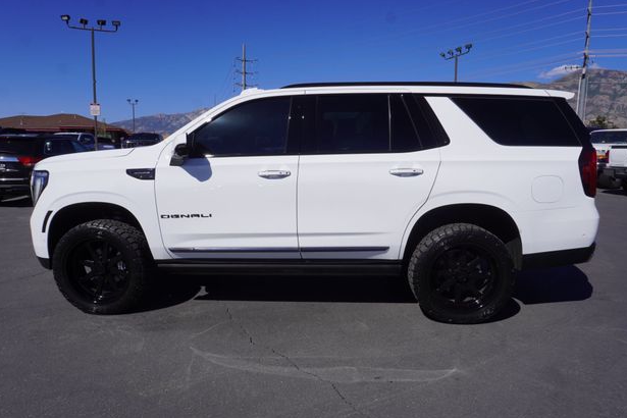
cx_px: 306
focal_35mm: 25
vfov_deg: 51.3
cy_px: 216
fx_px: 435
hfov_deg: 71.5
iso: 100
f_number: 10
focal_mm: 16
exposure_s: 1/400
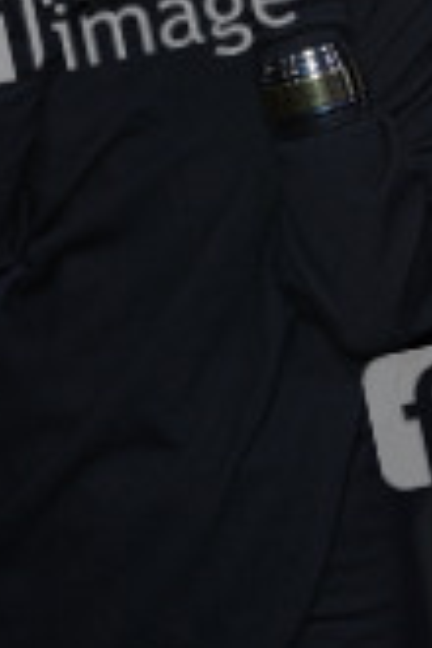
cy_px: 200
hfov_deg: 14.1
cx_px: 208
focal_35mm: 97
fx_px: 1746
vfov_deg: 20.9
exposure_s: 1/250
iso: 1000
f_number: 5.6
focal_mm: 40
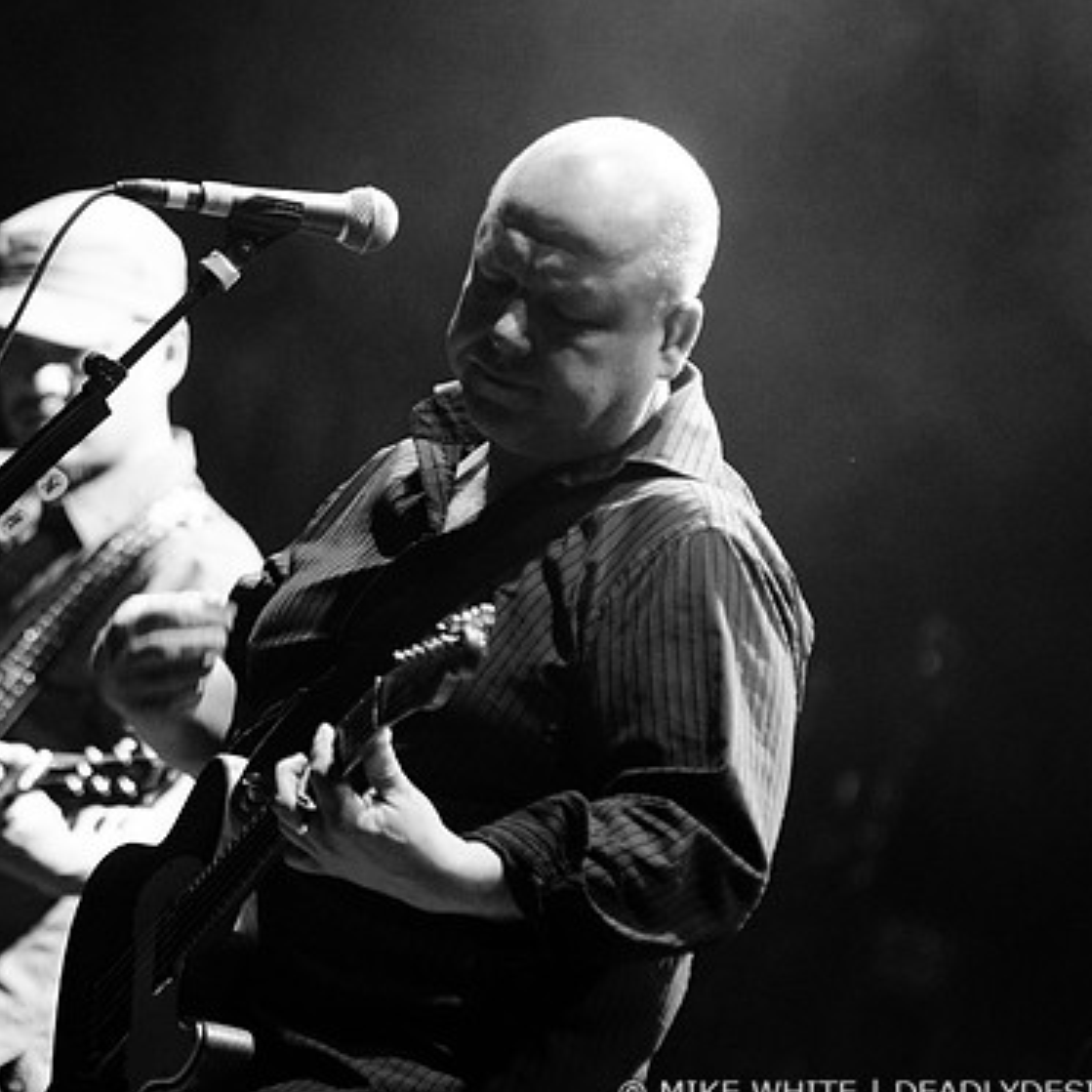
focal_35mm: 396
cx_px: 416
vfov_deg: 4.4
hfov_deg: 4.4
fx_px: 14133
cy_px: 556
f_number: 3.5
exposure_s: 1/320
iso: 1600
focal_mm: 200
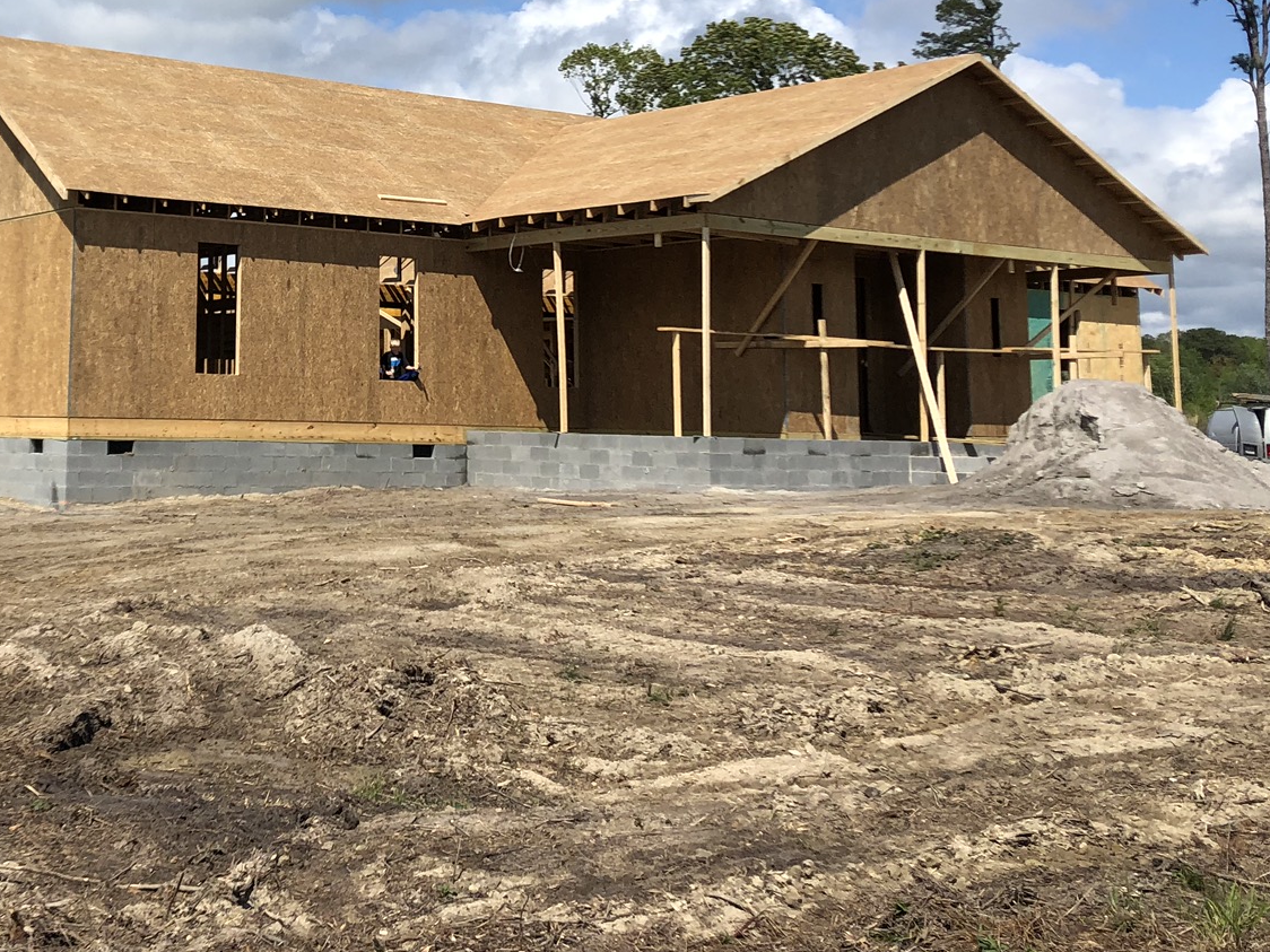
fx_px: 1871
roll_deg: -0.2
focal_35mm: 51
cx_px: 214
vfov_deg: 27.7
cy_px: 122
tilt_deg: +10.0
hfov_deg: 36.0
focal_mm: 4
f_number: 1.8
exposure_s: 1/3472
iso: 20
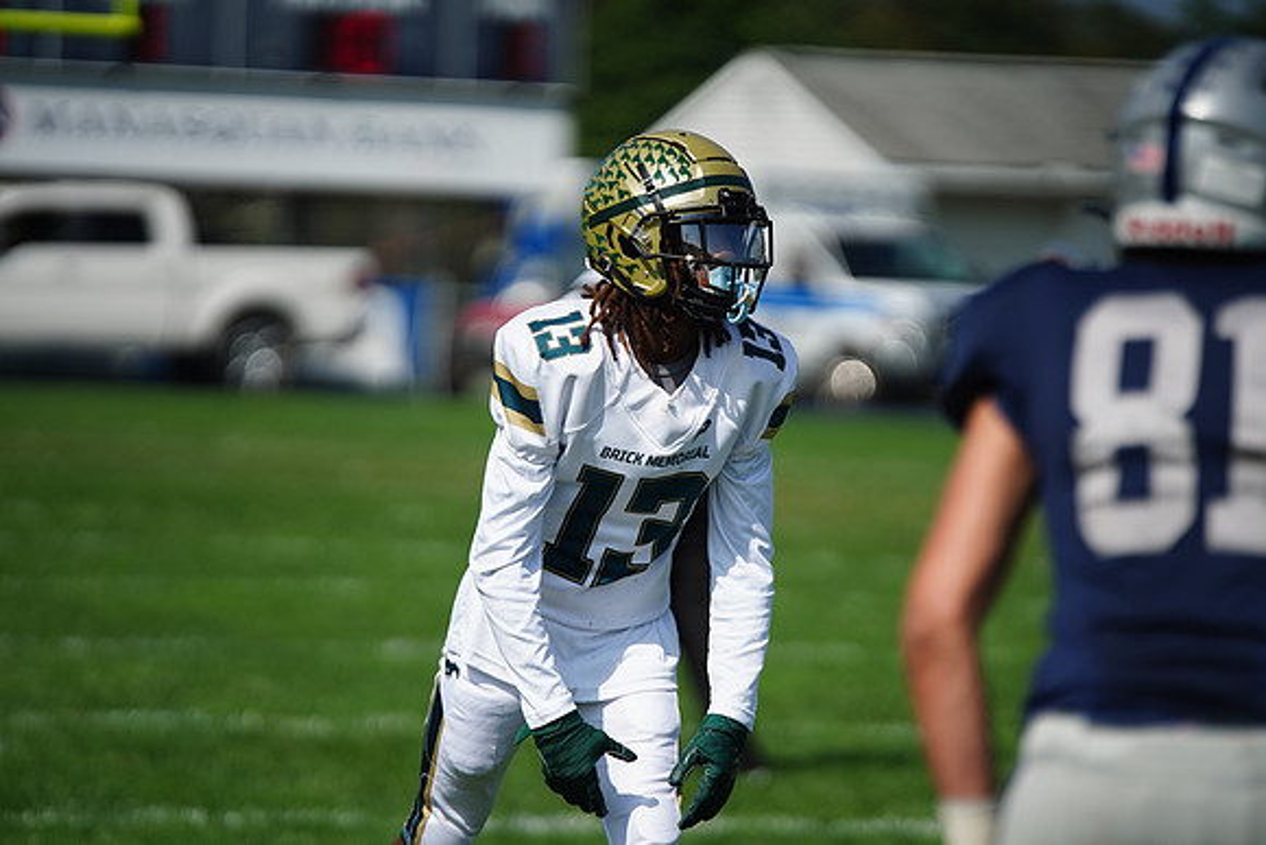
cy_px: 422
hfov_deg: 6.9
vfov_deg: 4.6
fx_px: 10552
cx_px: 633
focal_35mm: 300
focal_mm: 300
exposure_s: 1/8000
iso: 400
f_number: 2.8
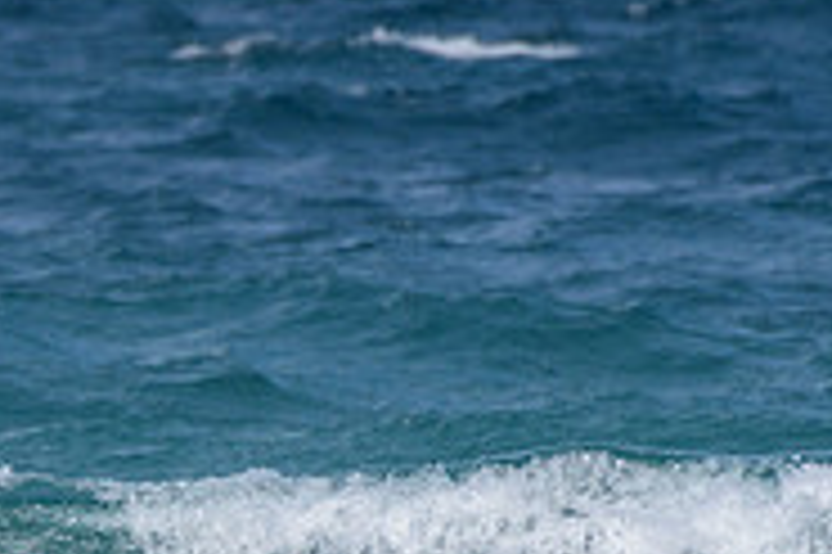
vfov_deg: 0.7
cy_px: 607
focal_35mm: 1925
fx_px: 44448
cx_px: -286
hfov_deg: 1.1
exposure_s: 1/2000
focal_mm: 500
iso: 110
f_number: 5.6
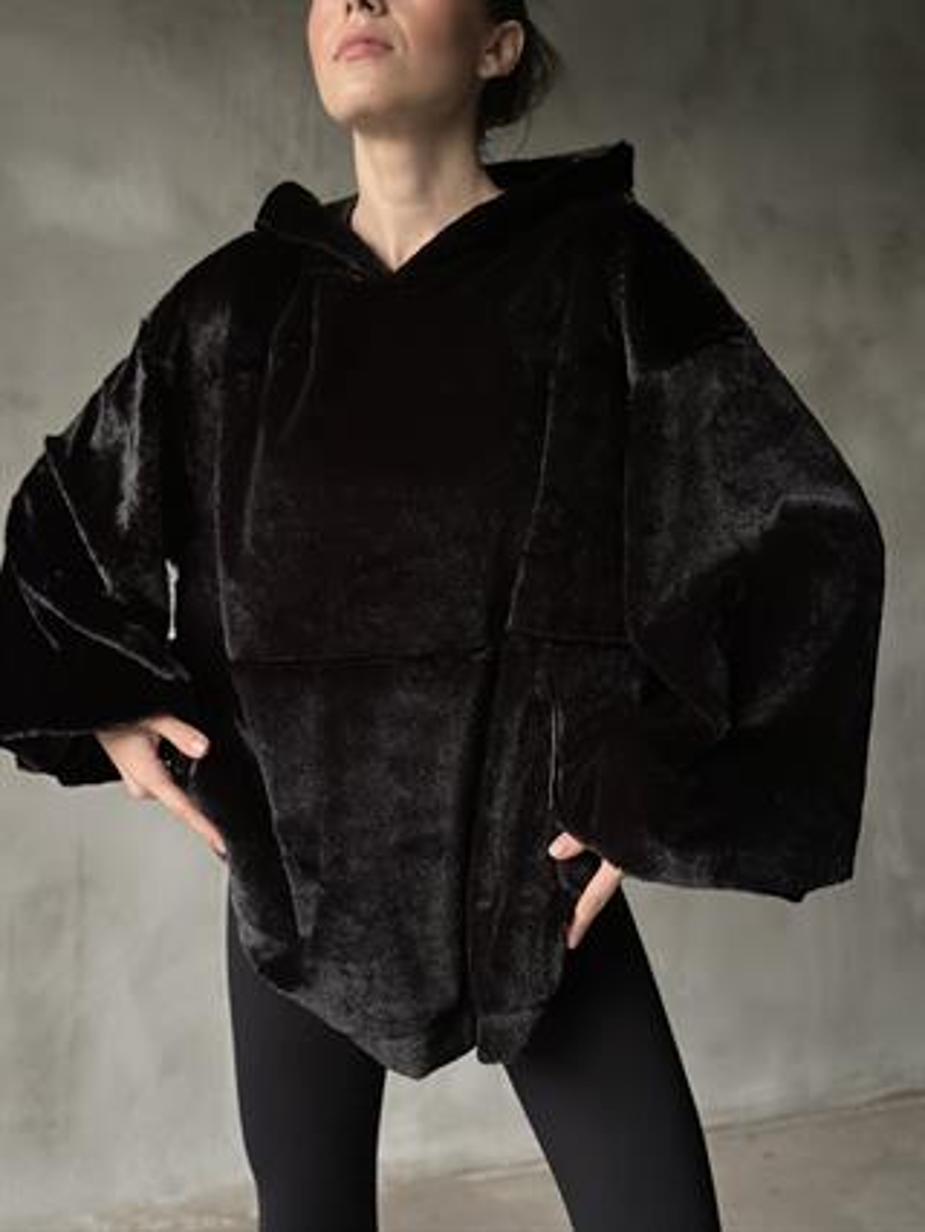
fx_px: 1708
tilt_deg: -4.6
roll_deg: -1.0
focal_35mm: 48
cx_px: 462
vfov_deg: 39.6
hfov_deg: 30.3
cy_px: 616
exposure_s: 1/25
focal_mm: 6.86
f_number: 1.78
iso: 1000
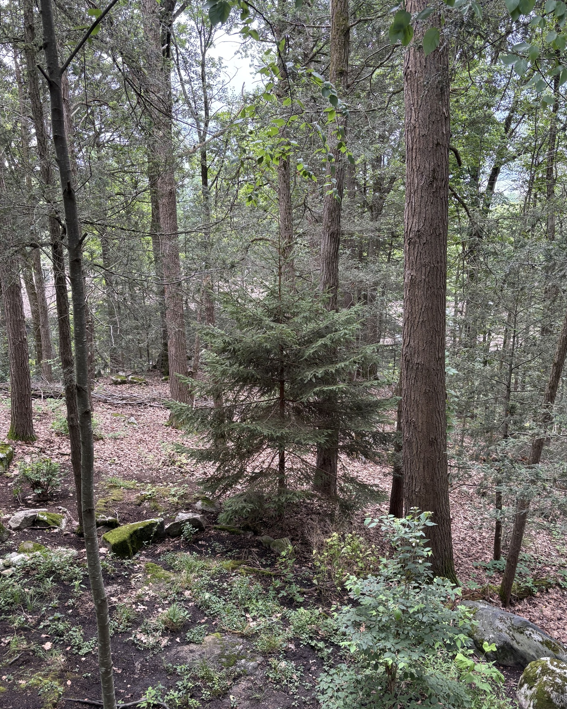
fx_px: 629
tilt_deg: -14.7
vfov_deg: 58.5
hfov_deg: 48.5
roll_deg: +0.4
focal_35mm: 30
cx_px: 281
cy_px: 410
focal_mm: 5.96
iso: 100
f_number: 1.6
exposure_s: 1/121
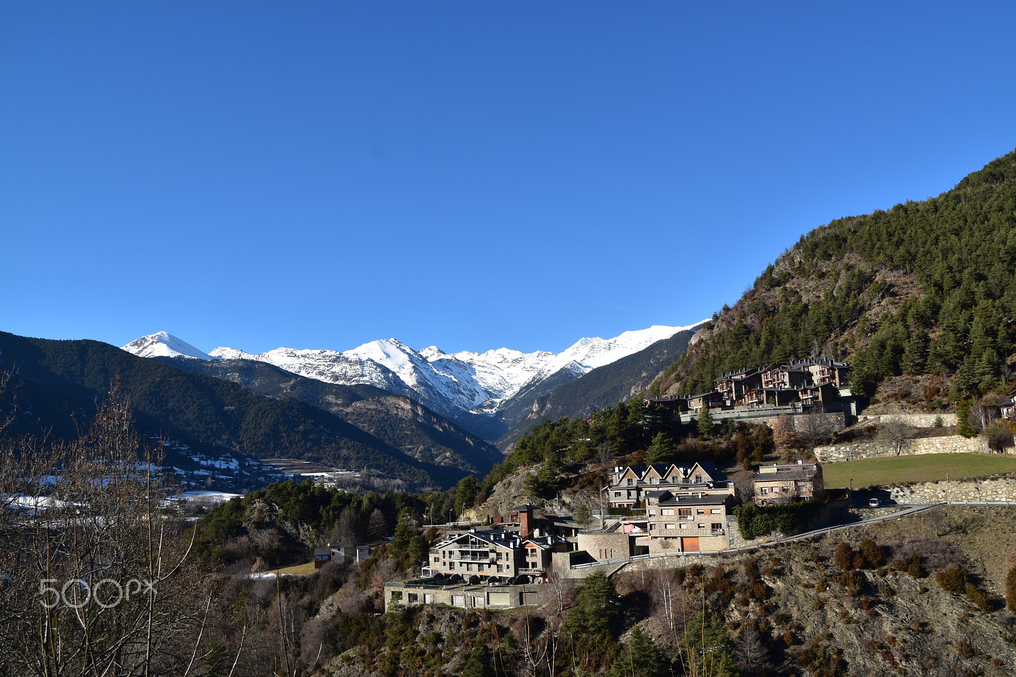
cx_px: 508
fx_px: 762
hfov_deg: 67.4
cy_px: 338
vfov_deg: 47.9
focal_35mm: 27
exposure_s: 1/125
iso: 100
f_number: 11
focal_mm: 18
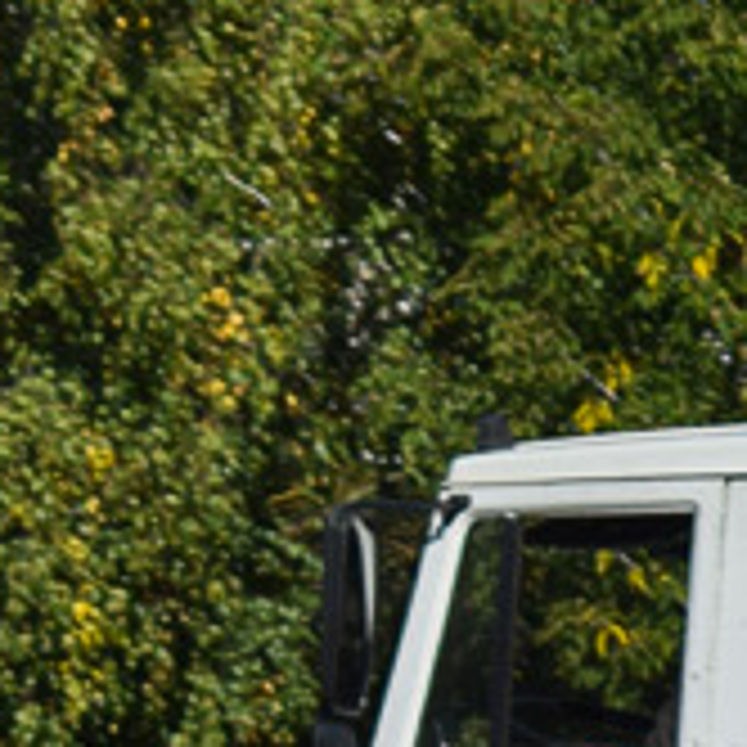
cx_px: 2349
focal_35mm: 506
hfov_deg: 3.4
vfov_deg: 3.5
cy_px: 544
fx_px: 12355
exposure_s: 1/1600
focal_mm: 55
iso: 200
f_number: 7.1
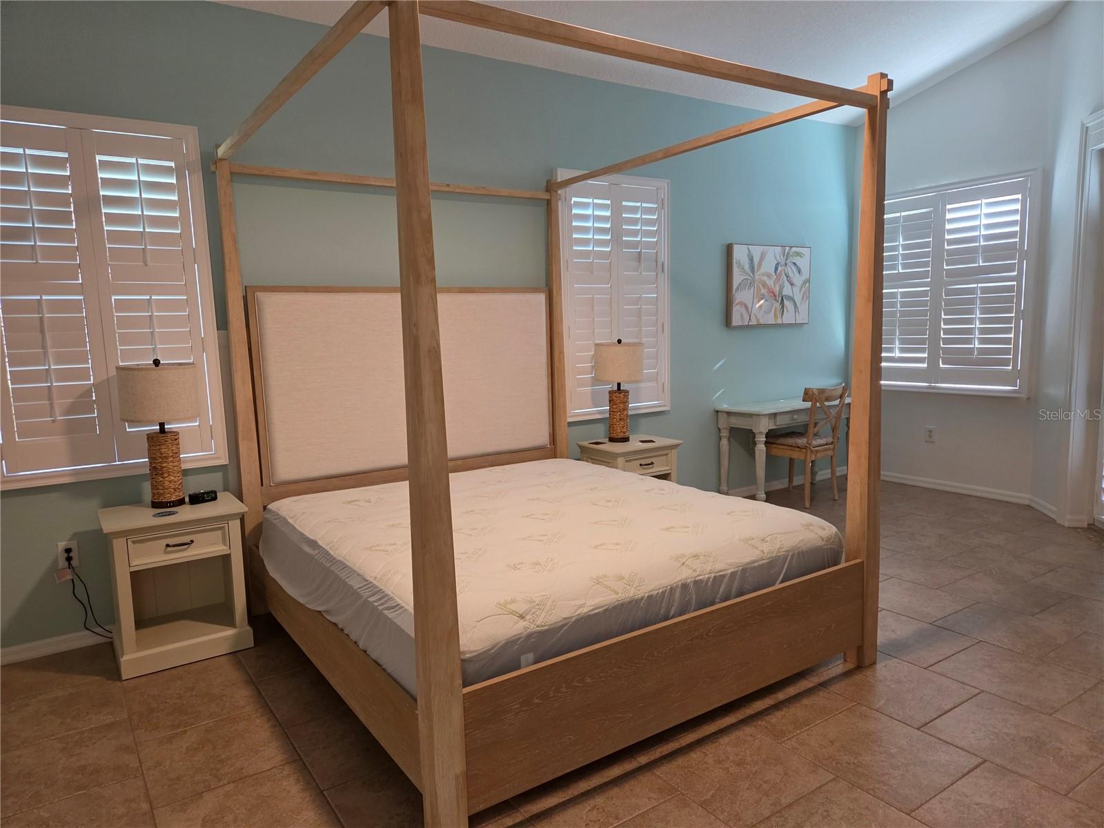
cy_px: 414
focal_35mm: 23
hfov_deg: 73.9
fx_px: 734
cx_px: 552
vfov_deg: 58.9
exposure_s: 1/120
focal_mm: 5.4
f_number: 1.8
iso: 640
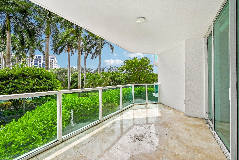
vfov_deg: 81.2
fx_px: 93
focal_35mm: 14
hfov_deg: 104.3
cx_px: 120
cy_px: 80
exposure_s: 1/3200
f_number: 10
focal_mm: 14
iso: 2500
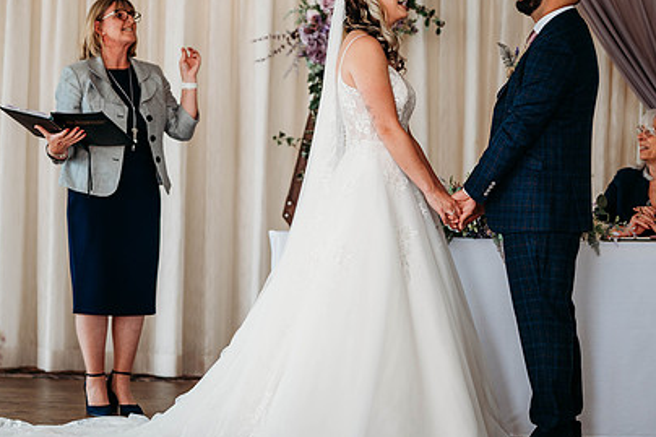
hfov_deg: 16.8
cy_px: 214
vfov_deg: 11.2
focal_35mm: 122
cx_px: 347
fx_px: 2222
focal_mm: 85
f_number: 2
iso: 180
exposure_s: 1/200
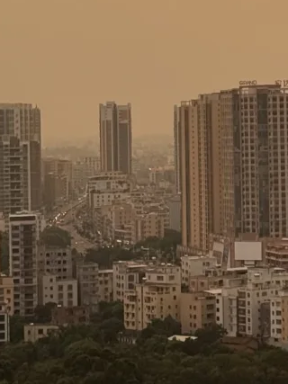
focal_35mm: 162
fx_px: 1798
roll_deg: +0.8
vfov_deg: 12.0
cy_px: -33
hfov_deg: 8.9
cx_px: 454
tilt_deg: +4.3
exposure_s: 1/499
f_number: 1.78
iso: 64
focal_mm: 6.76
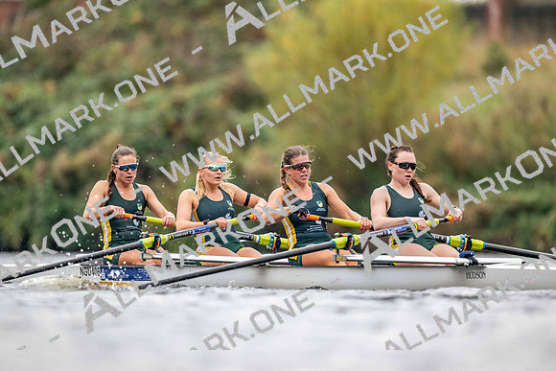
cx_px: 278
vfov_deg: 2.3
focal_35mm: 600
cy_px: 186
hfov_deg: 3.4
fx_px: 9268
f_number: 4
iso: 3600
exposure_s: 1/2500
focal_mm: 600
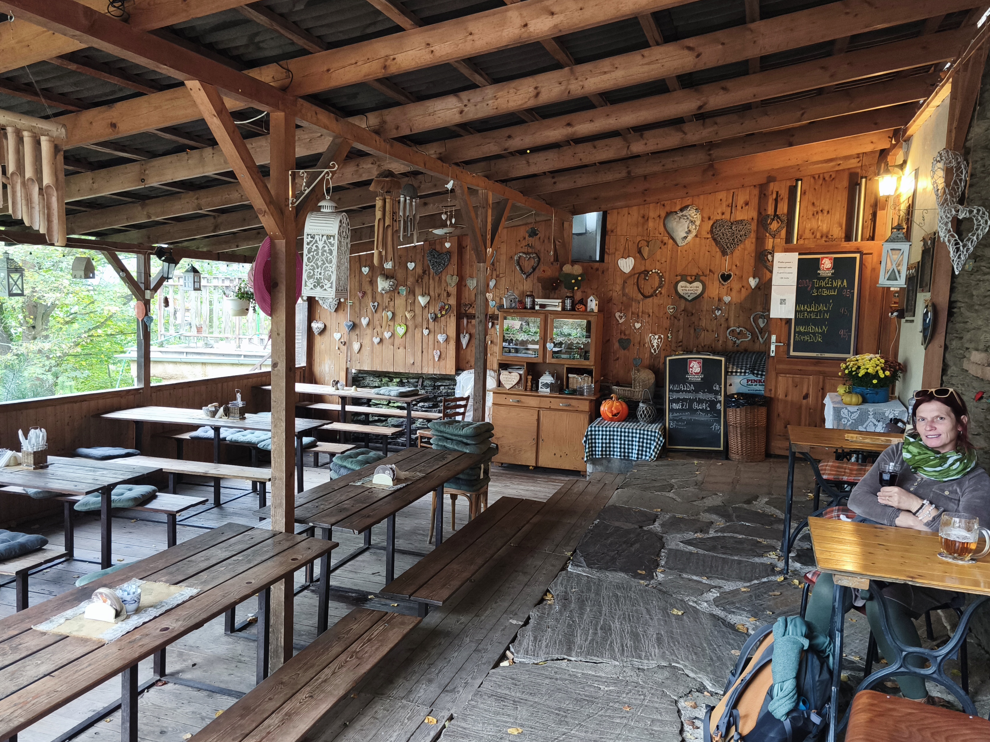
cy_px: 388
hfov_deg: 63.4
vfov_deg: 49.7
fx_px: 801
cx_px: 491
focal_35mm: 28
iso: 800
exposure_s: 1/32
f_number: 1.7
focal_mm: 5.35
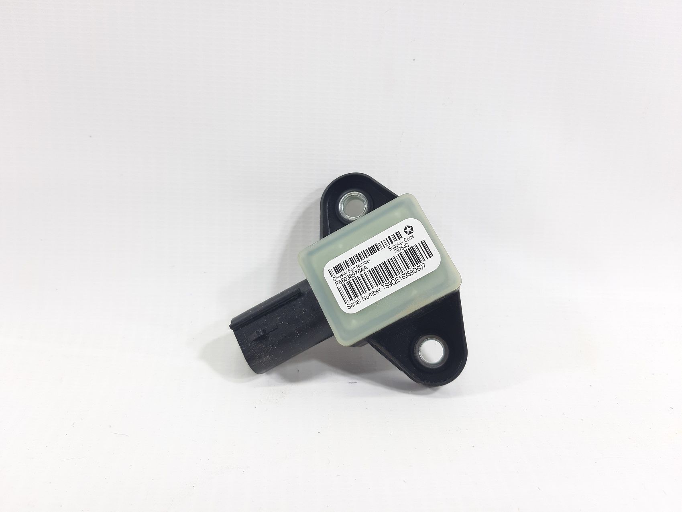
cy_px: 256
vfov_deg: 51.3
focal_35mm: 27
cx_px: 341
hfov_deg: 65.3
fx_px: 532
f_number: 1.7
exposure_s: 1/50
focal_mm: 3.93
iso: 64
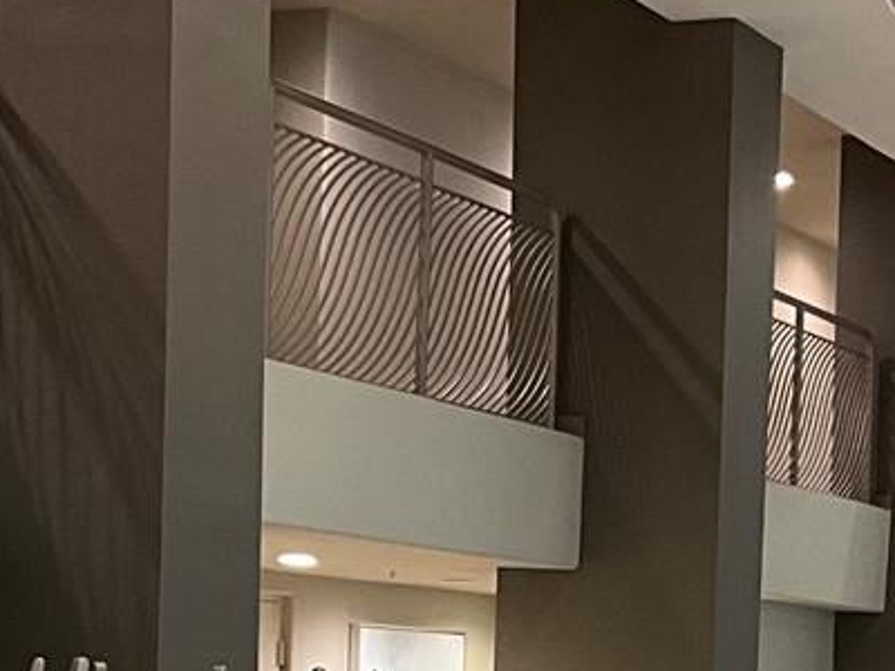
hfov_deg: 16.9
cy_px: 812
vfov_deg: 12.5
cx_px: 700
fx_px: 2999
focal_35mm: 116
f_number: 1.8
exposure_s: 1/60
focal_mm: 3
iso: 80
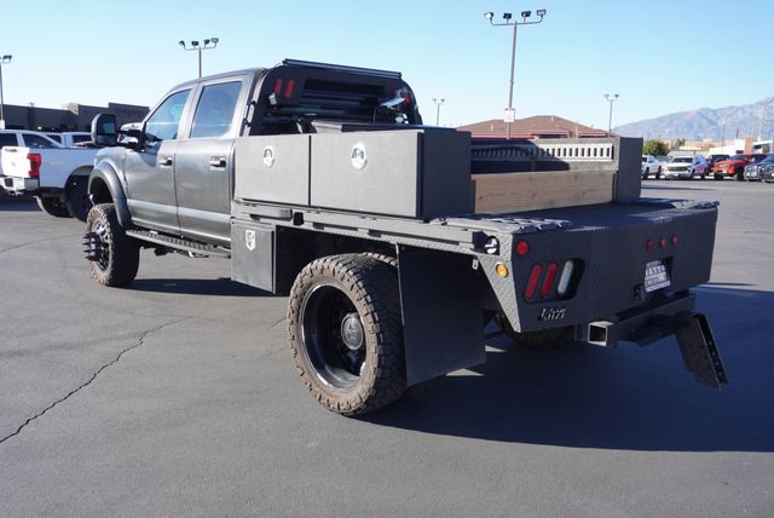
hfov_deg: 61.9
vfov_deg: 43.7
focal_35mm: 30
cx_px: 387
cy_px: 259
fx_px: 646
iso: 100
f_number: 5.6
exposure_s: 1/160
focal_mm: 20
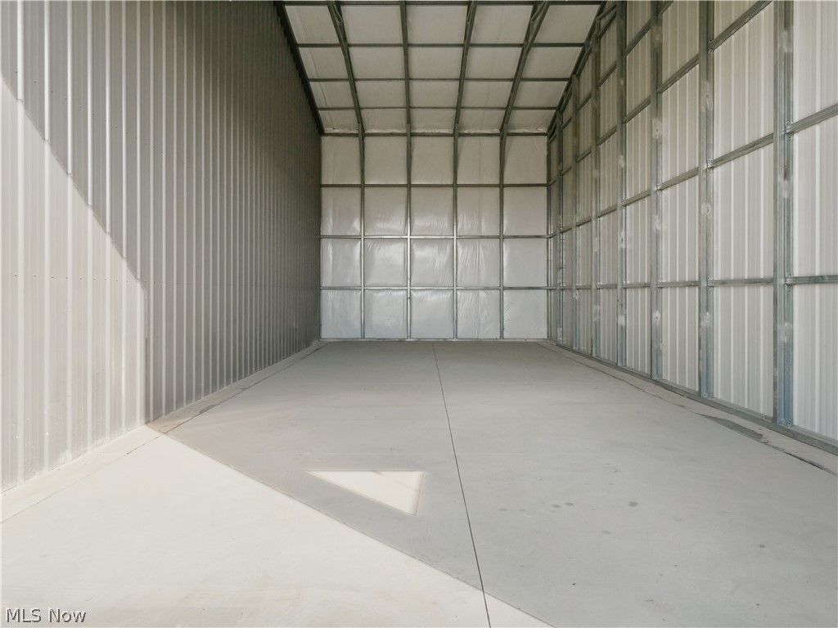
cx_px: 419
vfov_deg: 61.1
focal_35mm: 22
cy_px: 314
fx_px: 533
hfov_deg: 76.4
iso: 800
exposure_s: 1/500
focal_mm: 11
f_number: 5.6
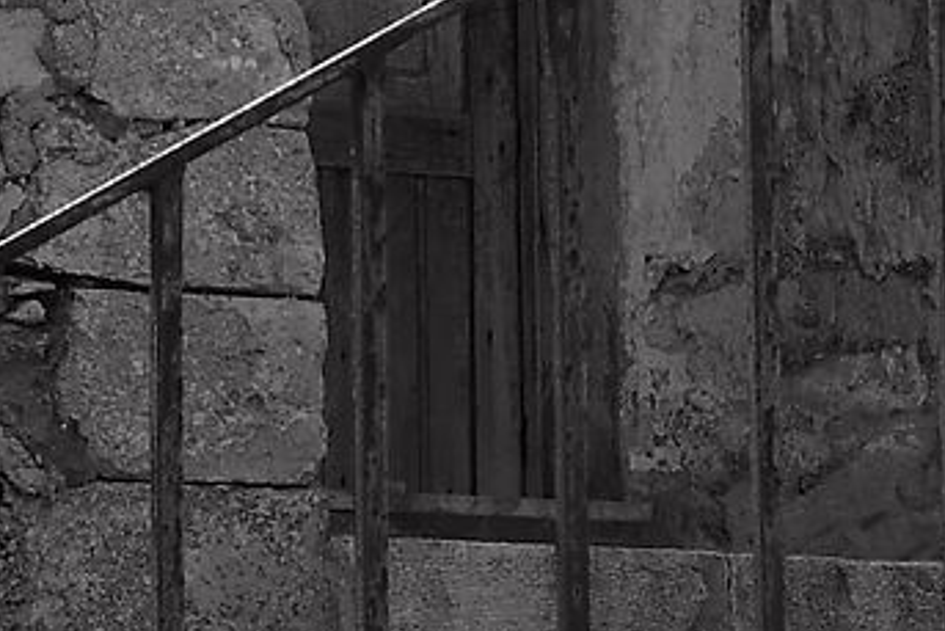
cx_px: 672
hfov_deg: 8.9
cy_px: -36
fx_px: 6066
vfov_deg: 5.9
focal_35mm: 231
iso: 100
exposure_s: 1/200
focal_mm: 22
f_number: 8
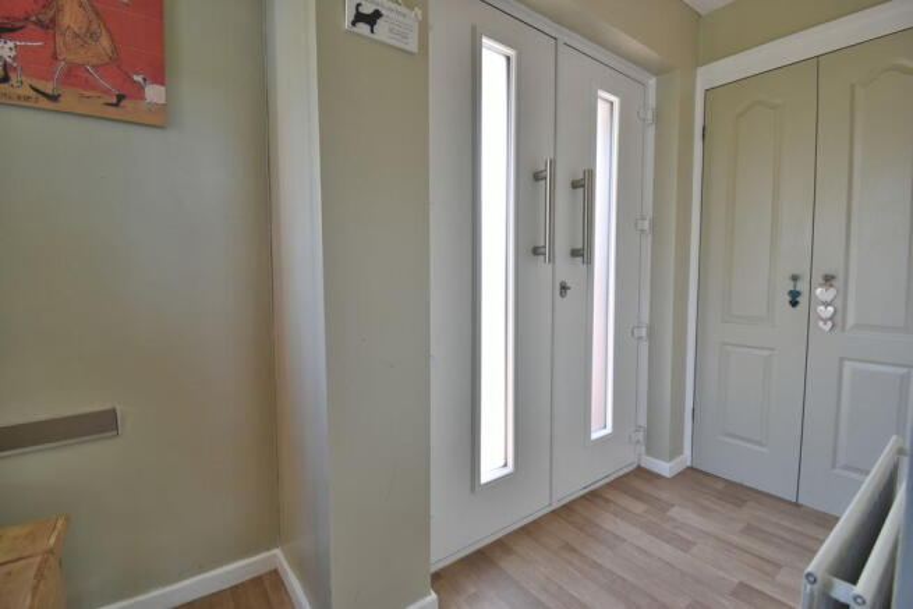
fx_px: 380
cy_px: 304
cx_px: 456
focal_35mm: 15
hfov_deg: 100.4
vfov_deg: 77.4
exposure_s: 1/25
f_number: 4.5
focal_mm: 10
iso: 400
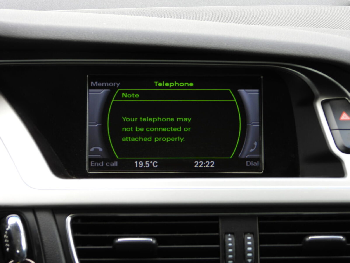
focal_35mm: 105
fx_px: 1062
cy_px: 132
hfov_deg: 18.7
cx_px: 175
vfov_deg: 14.1
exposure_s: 1/80
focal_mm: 18.9
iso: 100
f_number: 4
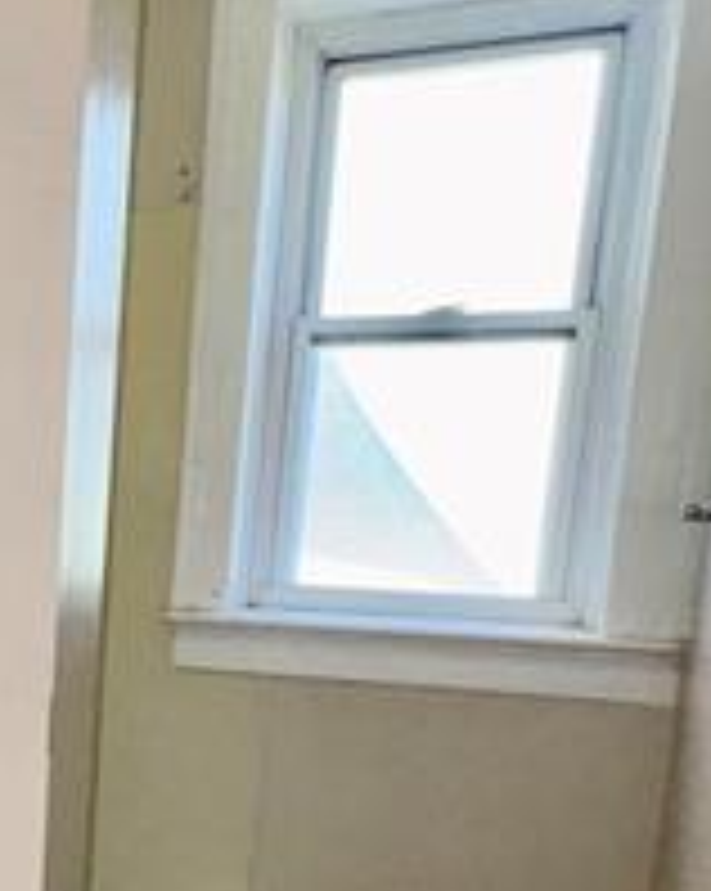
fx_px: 1396
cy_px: 711
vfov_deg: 34.3
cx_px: -328
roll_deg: -0.1
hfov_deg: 23.4
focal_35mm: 53
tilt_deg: -11.5
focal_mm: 2.22
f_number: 2.2
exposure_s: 1/60
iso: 125
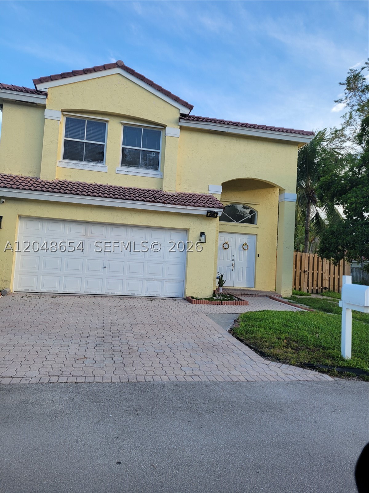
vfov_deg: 67.3
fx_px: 370
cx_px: 184
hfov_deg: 53.1
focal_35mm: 26
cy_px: 246
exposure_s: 1/485
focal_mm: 5.4
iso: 40
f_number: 1.8
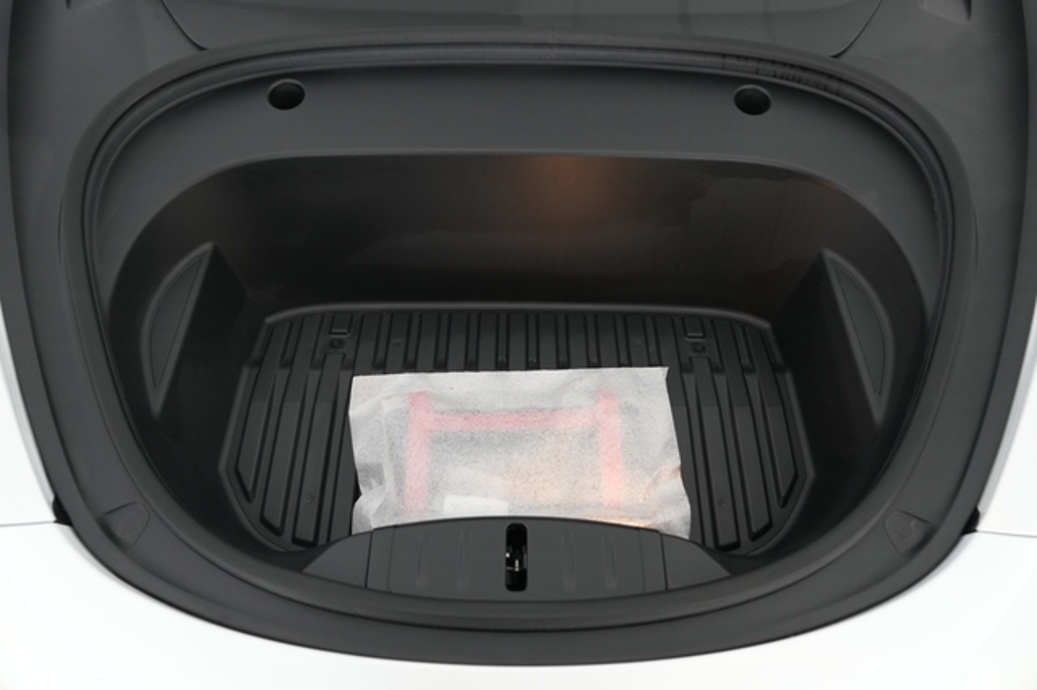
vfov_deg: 49.5
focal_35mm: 26
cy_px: 345
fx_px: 749
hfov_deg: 69.4
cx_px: 518
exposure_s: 1/60
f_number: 4
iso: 2500
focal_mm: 26
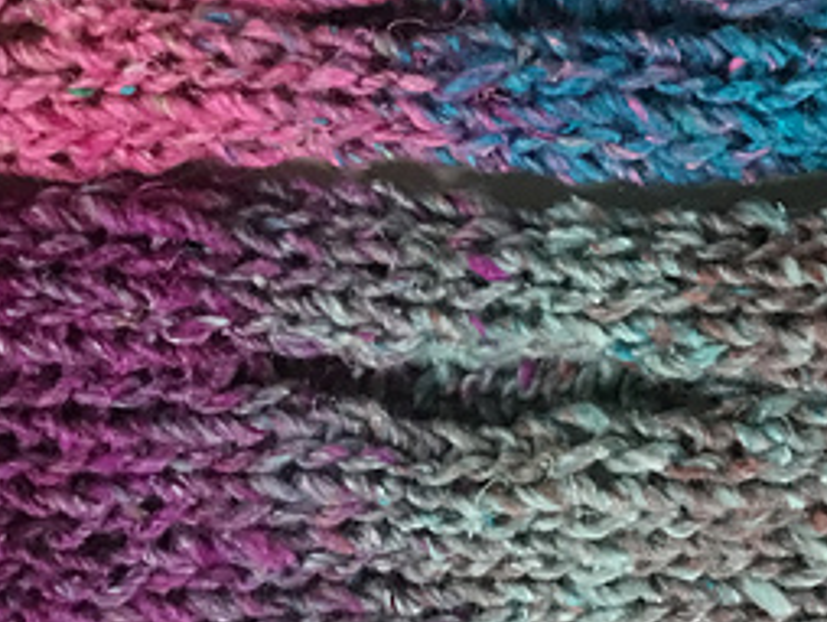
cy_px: 140
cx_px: 576
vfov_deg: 18.8
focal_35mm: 78
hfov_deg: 24.8
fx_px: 1865
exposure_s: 1/20
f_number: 2.4
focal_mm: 3.3
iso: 200
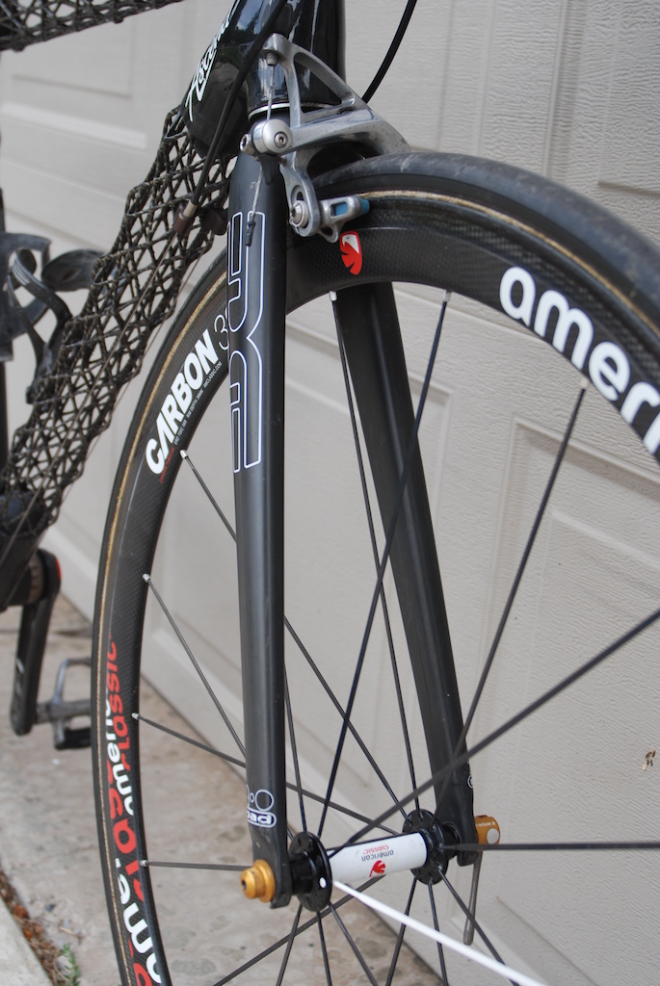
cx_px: 330
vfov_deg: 37.8
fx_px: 1440
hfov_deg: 25.8
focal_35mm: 52
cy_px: 493
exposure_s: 1/100
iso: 200
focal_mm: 35
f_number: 5
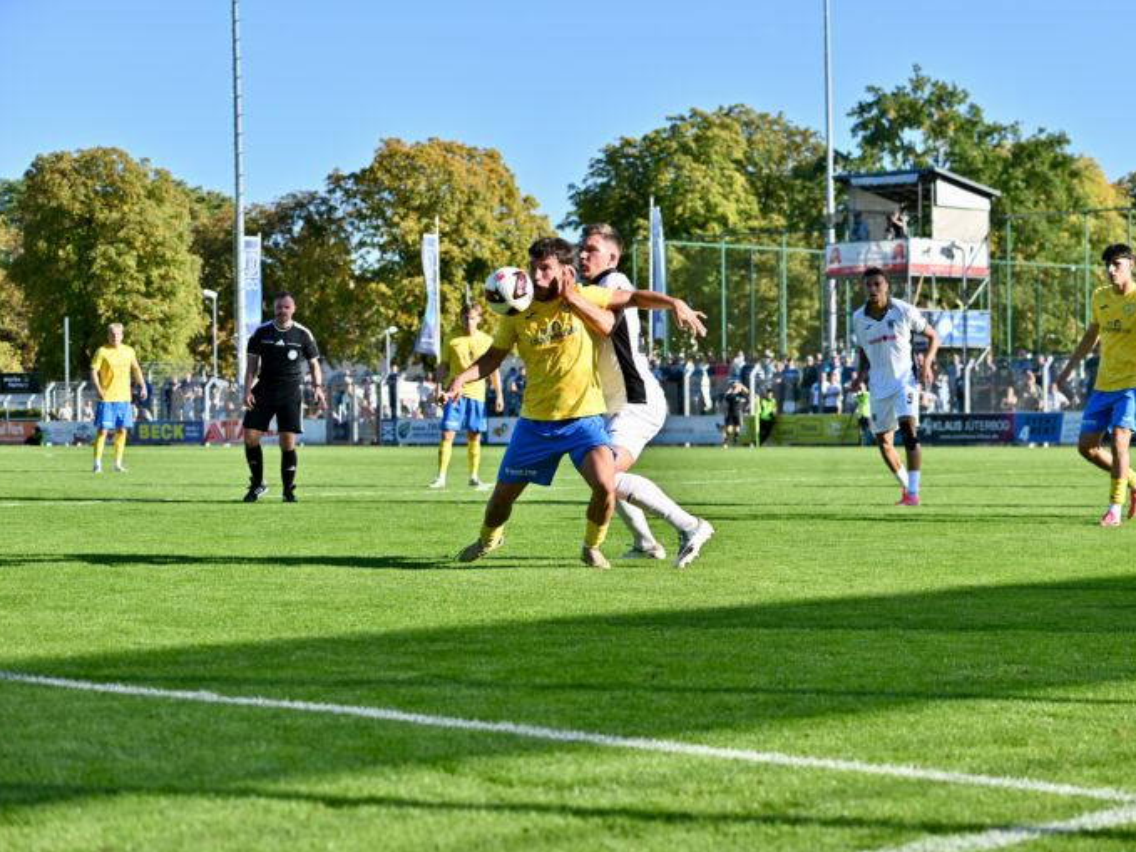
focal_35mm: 87
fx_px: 2855
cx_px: 627
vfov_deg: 17.0
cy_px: 425
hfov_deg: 22.5
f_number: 4.5
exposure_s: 1/1600
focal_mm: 80
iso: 280
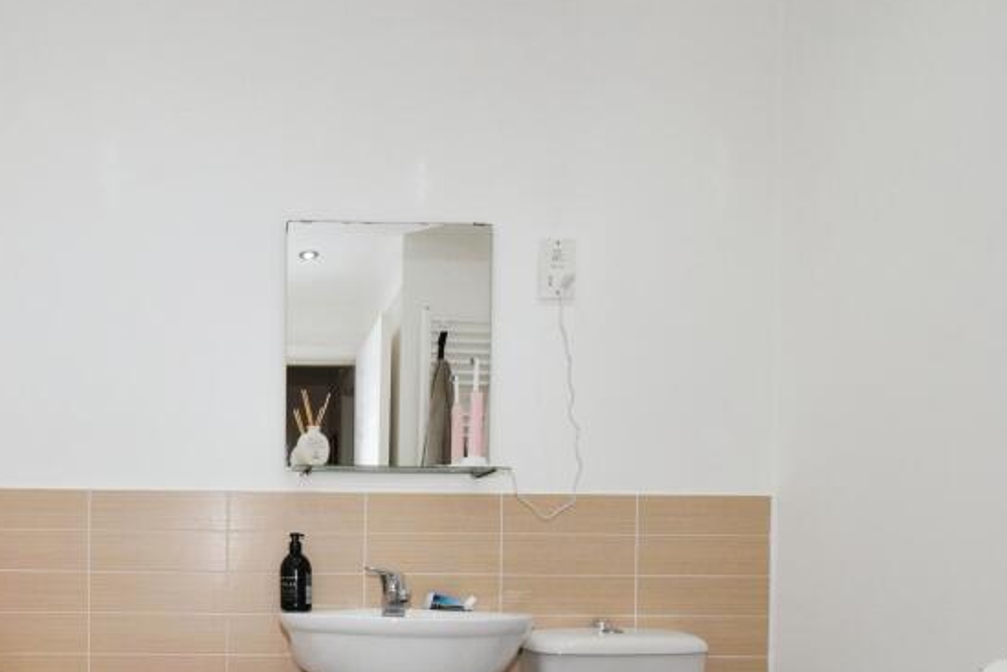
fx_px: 783
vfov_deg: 43.1
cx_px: 253
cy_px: 585
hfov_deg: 61.8
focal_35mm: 28
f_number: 9
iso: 1000
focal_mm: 10
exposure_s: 1/60
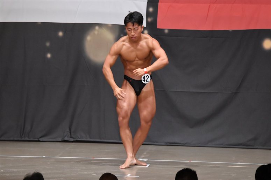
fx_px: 1806
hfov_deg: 8.6
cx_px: 136
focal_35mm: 240
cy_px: 90
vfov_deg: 5.7
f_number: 5.6
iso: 6400
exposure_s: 1/400
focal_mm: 160
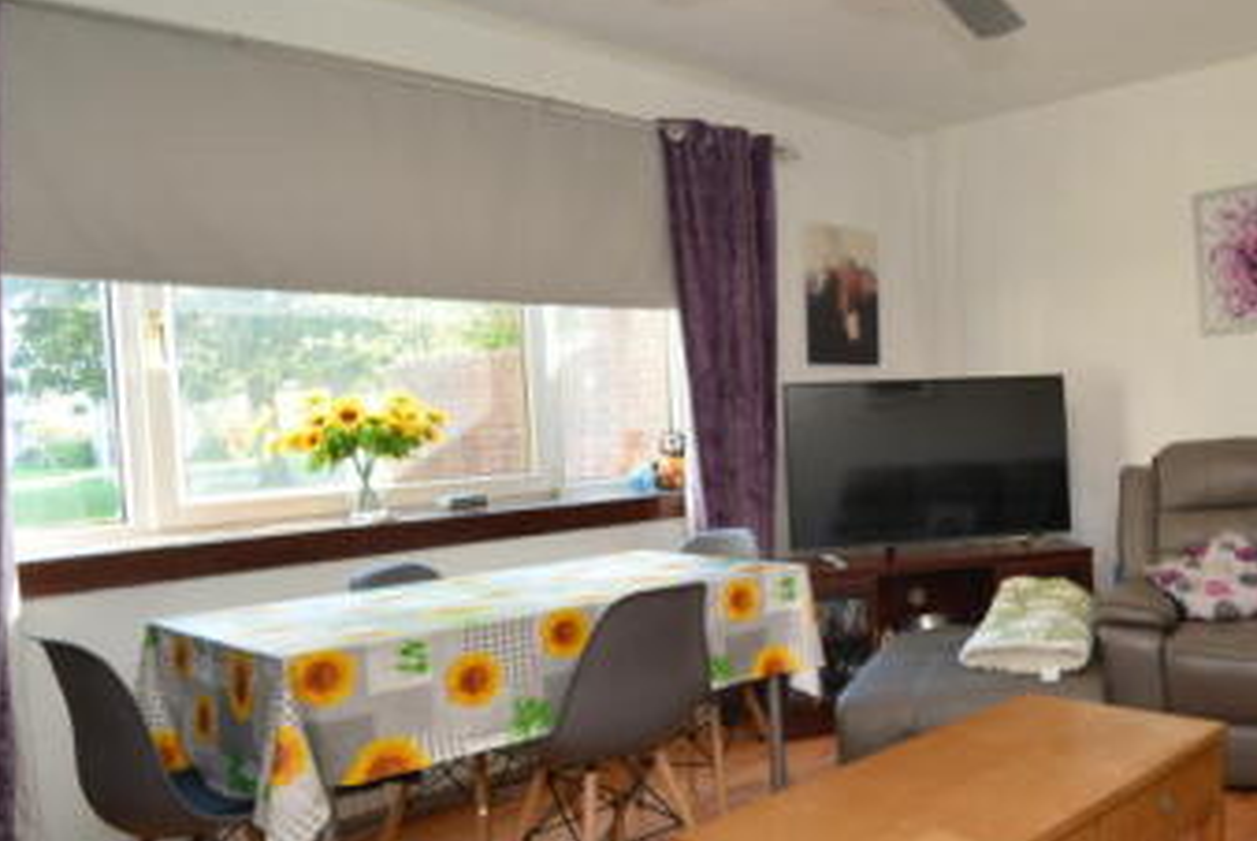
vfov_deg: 45.0
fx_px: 1013
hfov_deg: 57.5
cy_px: 407
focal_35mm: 29
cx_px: 1052
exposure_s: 1/15
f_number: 3.5
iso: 100
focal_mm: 10
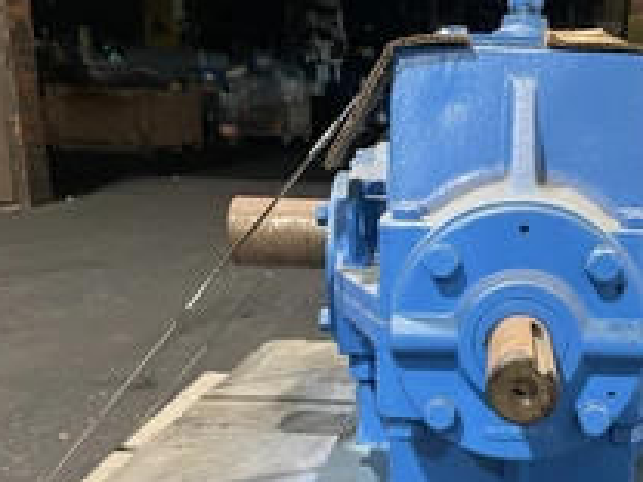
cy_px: 386
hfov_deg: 36.7
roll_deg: -0.9
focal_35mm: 50
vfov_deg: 28.5
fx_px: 929
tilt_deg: -15.8
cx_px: 529
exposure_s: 1/60
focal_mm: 4.2
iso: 250
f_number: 1.6
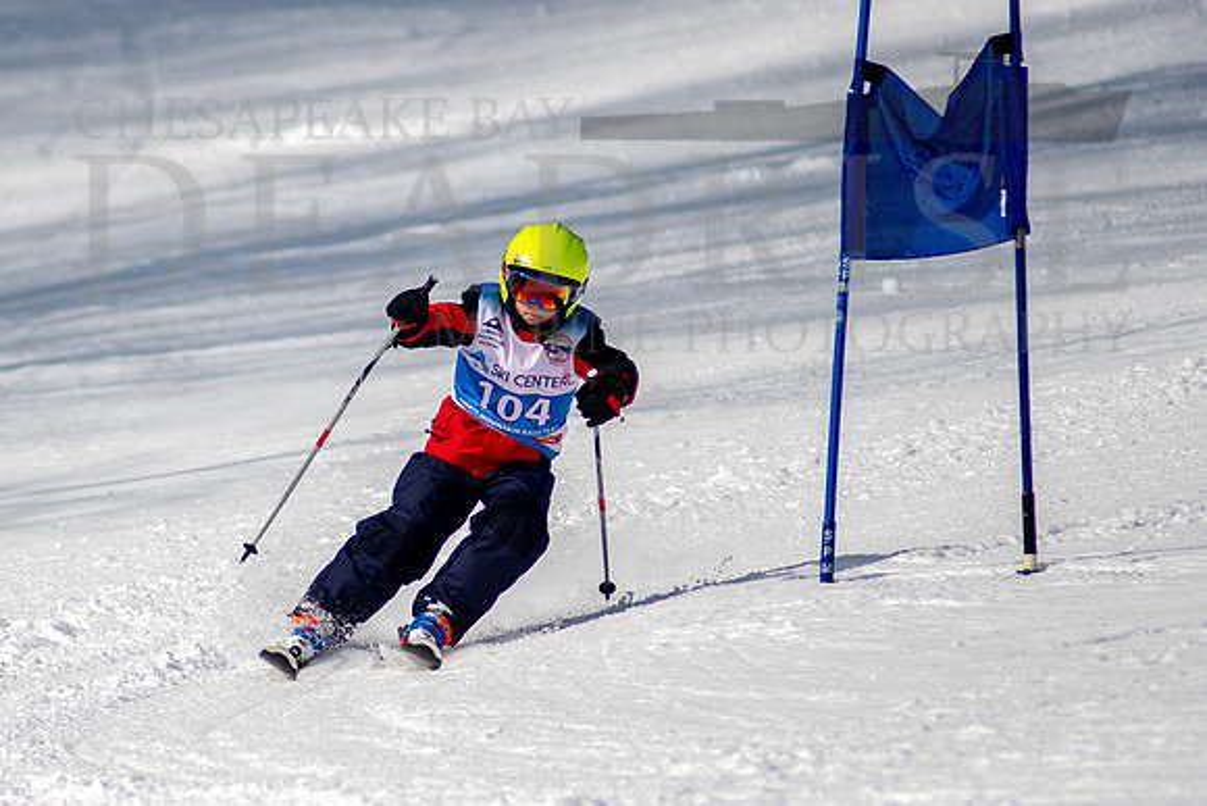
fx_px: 25521
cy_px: 392
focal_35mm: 761
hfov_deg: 2.7
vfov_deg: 1.8
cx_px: 289
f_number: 2.8
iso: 100
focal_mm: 300
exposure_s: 1/6400
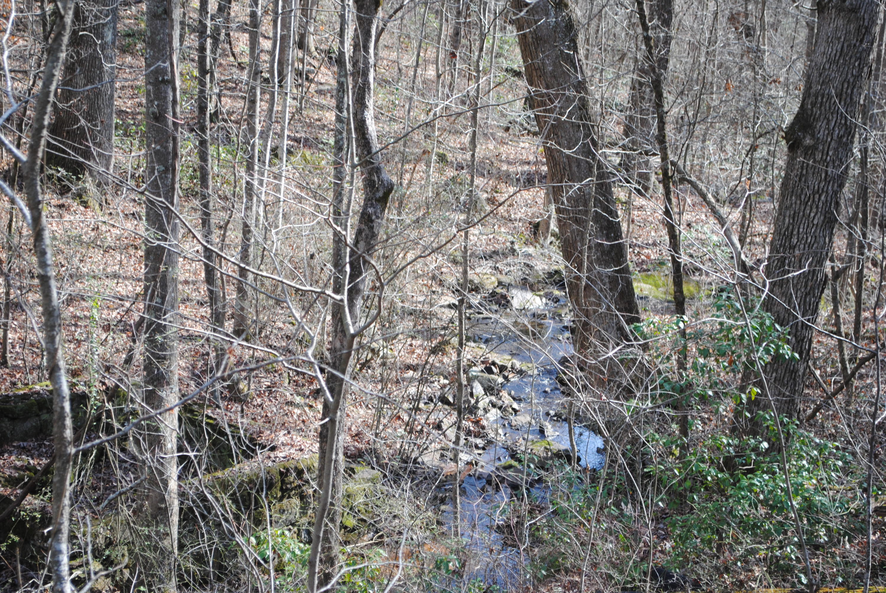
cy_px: 296
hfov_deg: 24.6
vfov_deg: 16.6
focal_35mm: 82
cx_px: 443
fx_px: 2033
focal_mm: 55
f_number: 5.6
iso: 200
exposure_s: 1/100
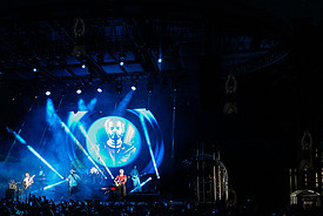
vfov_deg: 24.5
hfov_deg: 35.4
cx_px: 79
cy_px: 150
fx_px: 494
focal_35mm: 55
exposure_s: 1/640
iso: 6400
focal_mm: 26
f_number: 3.5
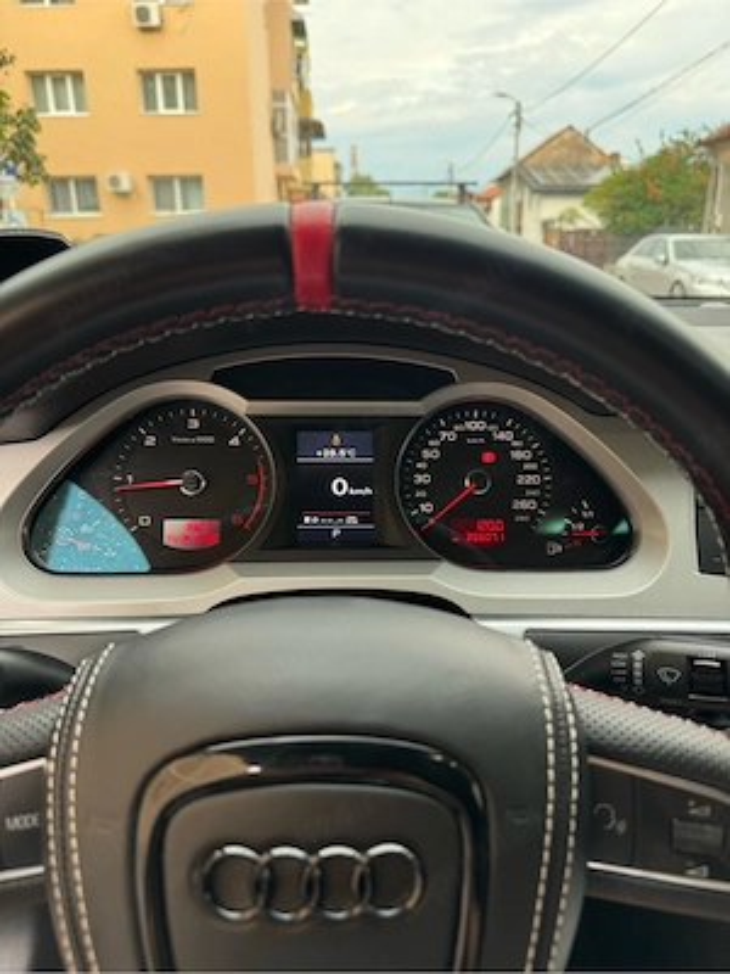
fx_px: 675
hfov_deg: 56.8
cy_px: 487
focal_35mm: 24
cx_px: 365
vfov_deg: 71.6
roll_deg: +0.5
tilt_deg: -19.9
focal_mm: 6.76
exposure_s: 1/121
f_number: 1.78
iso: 200
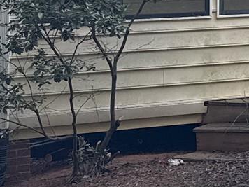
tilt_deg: +5.4
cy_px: -97
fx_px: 993
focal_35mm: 138
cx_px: 643
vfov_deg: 10.4
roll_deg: +1.2
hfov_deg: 11.3
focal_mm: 6.76
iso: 100
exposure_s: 1/221
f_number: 1.78
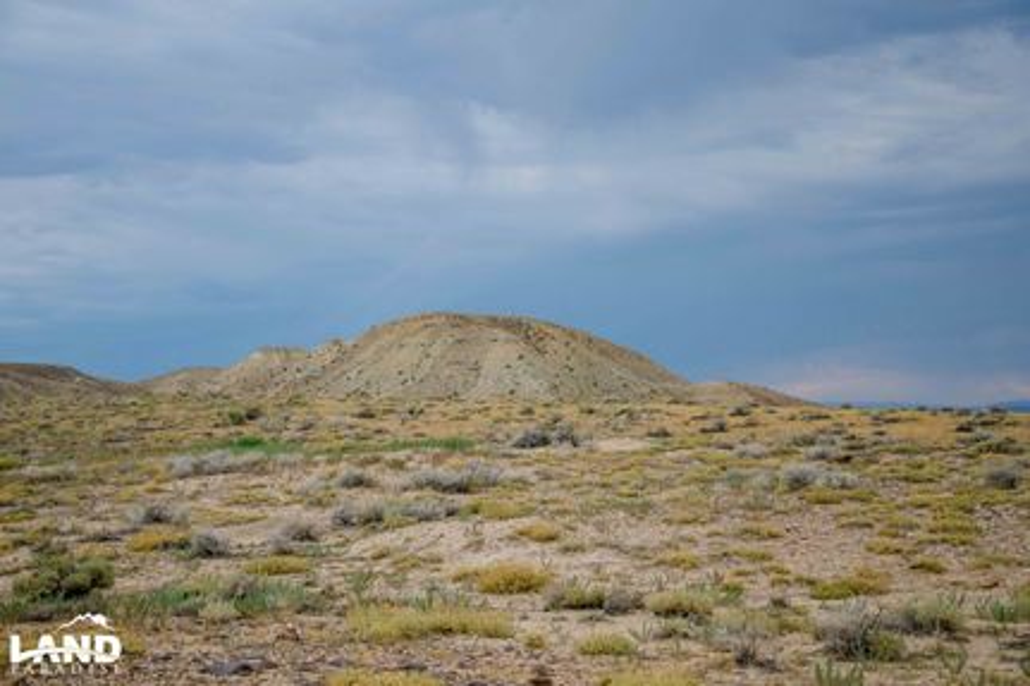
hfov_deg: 27.0
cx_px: 515
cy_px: 343
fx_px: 2145
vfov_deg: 18.2
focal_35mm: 75
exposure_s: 1/320
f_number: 5.6
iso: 100
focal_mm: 50
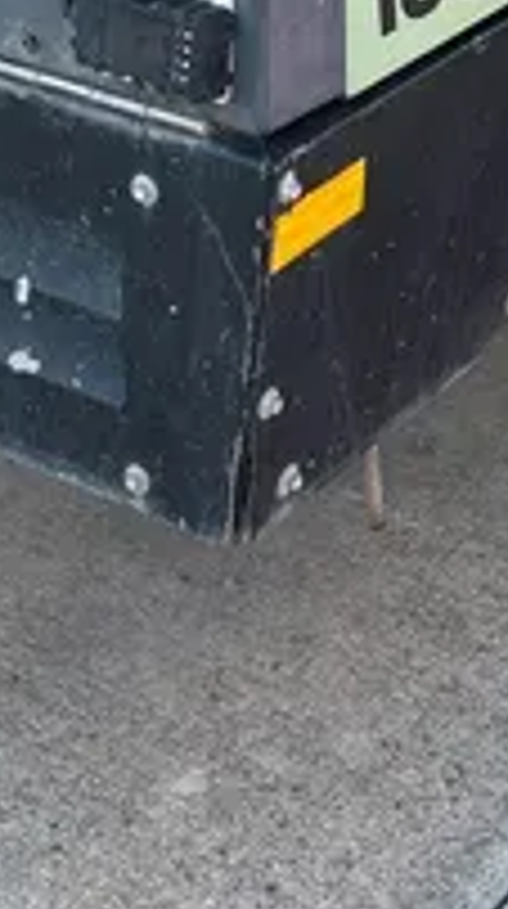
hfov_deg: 11.7
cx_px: 342
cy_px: 47
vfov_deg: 20.3
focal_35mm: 103
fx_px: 2477
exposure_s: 1/350
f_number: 1.6
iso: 50
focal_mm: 5.96
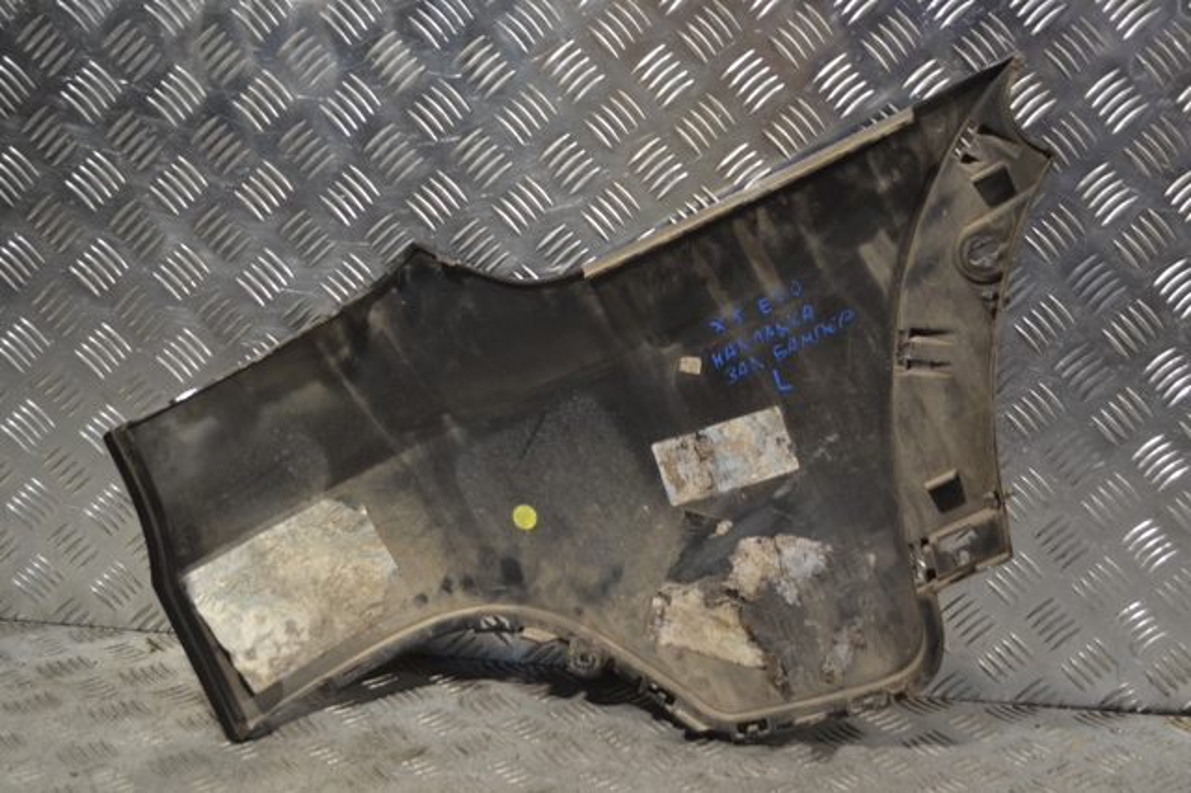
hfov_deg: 37.9
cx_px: 596
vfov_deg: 25.7
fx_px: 1736
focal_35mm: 52
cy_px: 396
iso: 160
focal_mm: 35
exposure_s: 1/30
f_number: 5
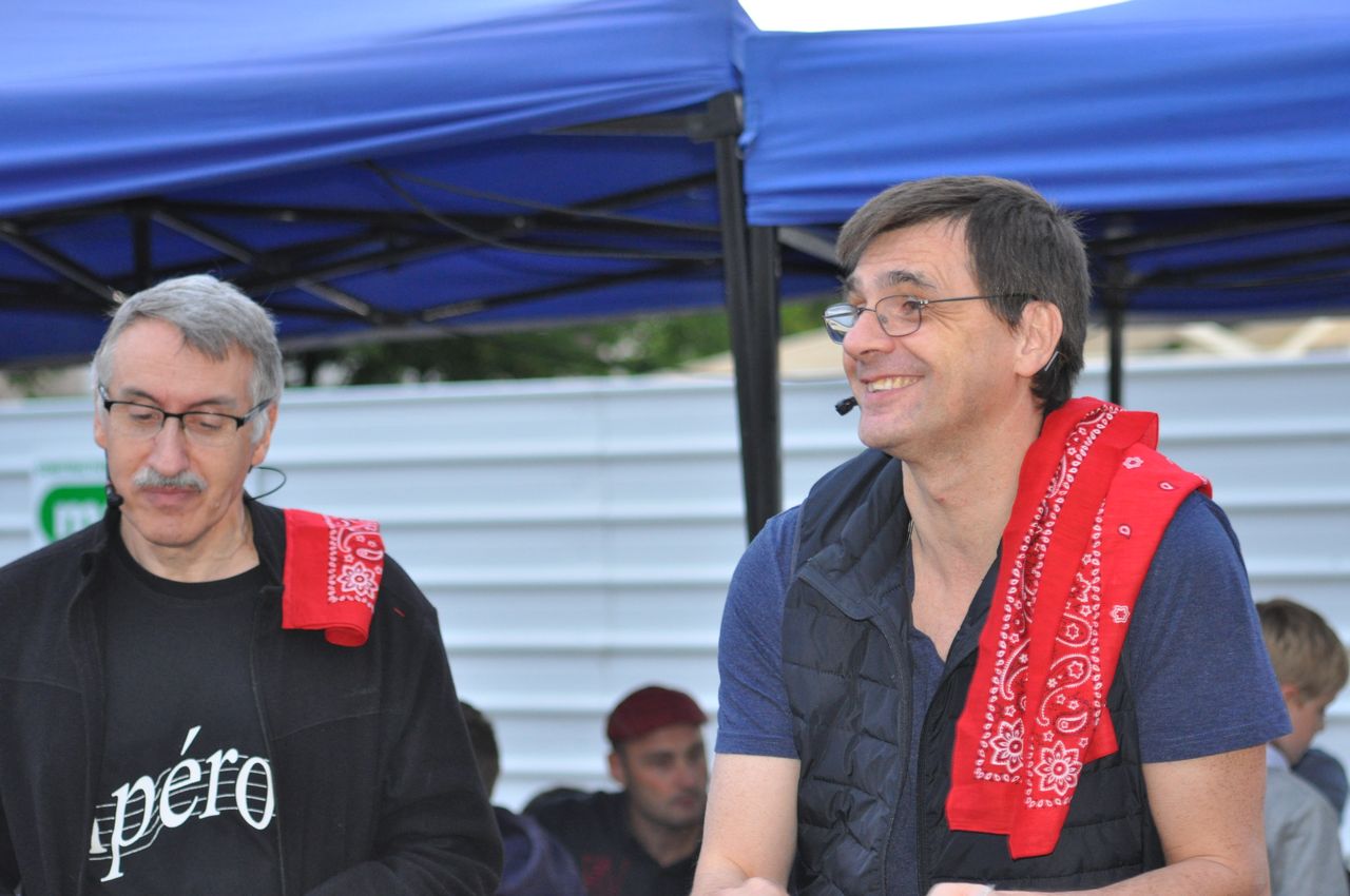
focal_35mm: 105
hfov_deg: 19.5
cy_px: 448
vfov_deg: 13.0
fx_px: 3932
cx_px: 675
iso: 800
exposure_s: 1/60
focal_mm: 70
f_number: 4
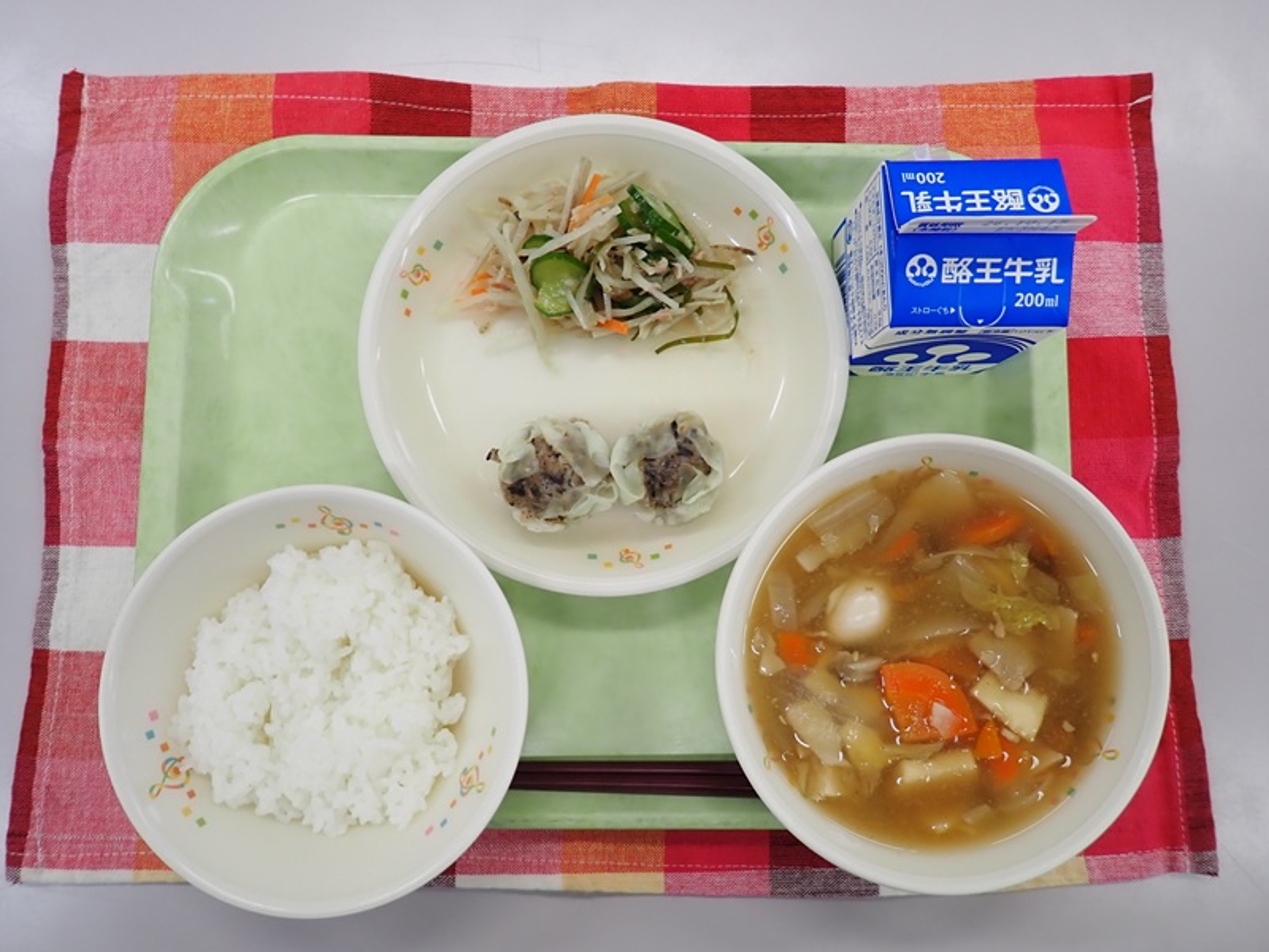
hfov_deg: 69.4
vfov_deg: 54.9
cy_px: 476
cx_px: 634
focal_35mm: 25
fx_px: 916
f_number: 2
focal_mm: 4.5
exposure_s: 1/125
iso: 100
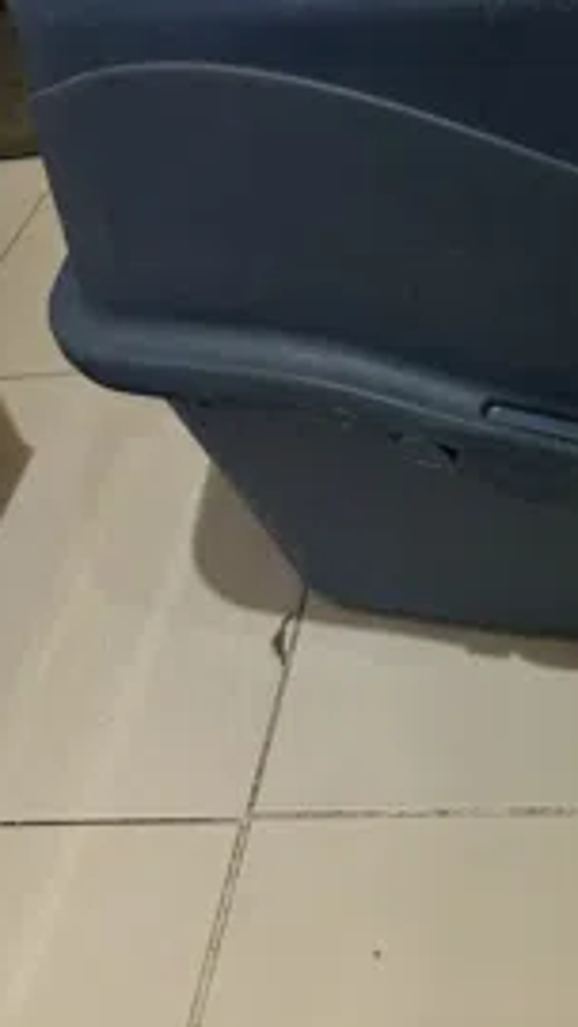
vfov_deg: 48.0
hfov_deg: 27.1
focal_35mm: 42
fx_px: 1144
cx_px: 548
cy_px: 407
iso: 640
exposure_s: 1/30
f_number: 1.5
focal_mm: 5.7
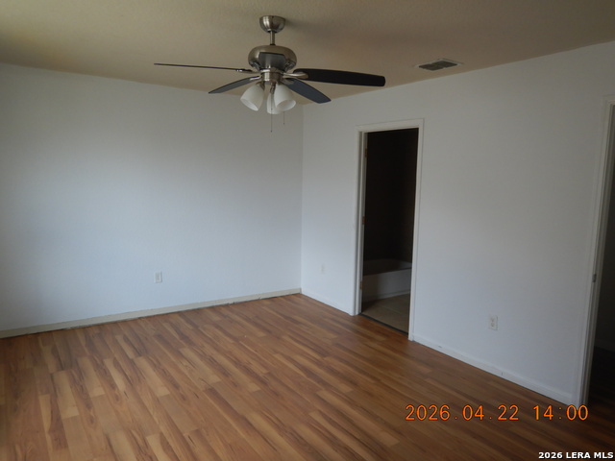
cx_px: 308
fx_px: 426
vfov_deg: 56.8
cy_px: 230
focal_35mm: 24
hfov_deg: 71.6
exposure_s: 1/50
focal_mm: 4.3
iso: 125
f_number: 2.8
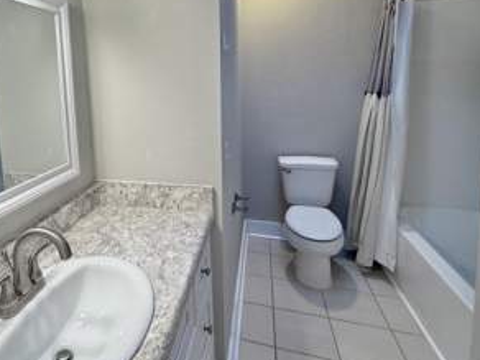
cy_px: 114
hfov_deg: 70.9
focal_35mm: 23
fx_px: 319
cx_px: 146
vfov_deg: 57.3
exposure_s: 1/120
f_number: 2.2
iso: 100
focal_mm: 2.22
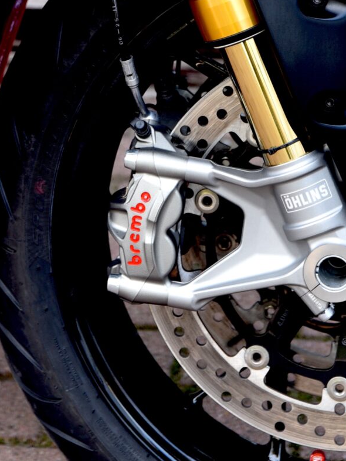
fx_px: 2919
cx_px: 85
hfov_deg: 6.8
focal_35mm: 219
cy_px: -176
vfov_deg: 8.9
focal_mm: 70
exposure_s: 1/80
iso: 200
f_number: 4.5
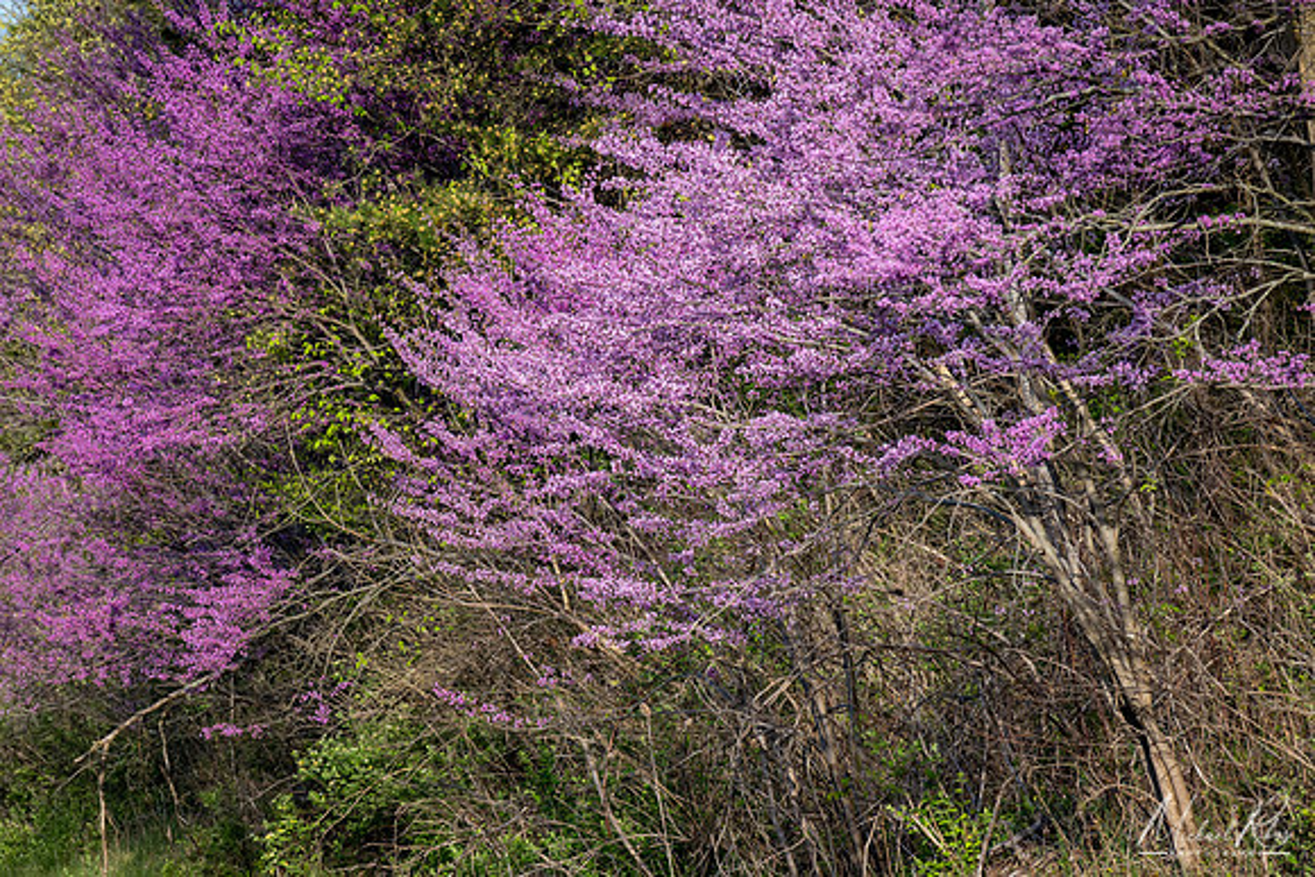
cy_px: 414
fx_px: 9551
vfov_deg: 5.3
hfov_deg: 7.9
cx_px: 633
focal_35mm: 261
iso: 400
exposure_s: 1/500
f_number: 9
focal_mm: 165
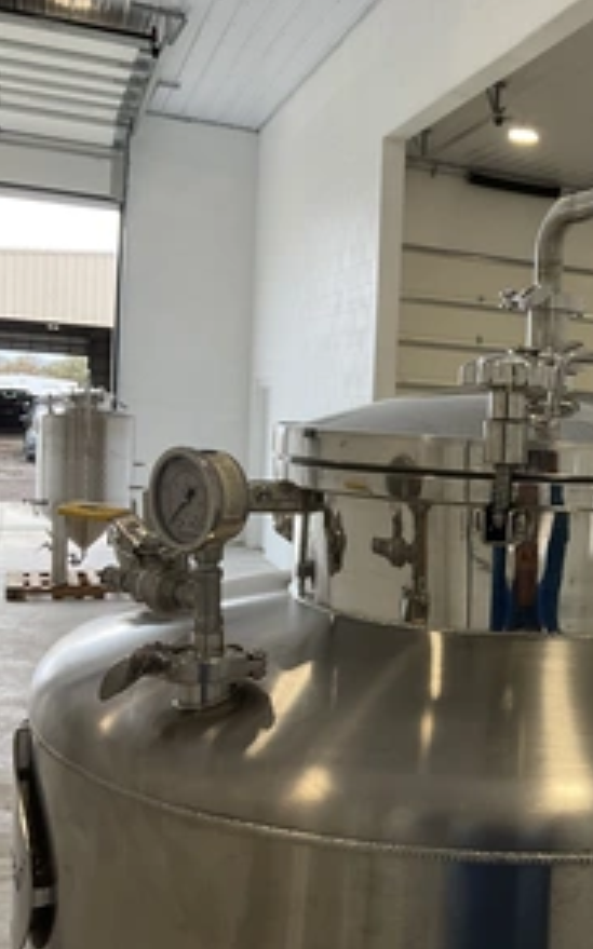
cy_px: 483
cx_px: 590
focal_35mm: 42
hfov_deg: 28.7
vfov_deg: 47.2
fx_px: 1087
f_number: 1.8
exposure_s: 1/122
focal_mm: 3
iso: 25
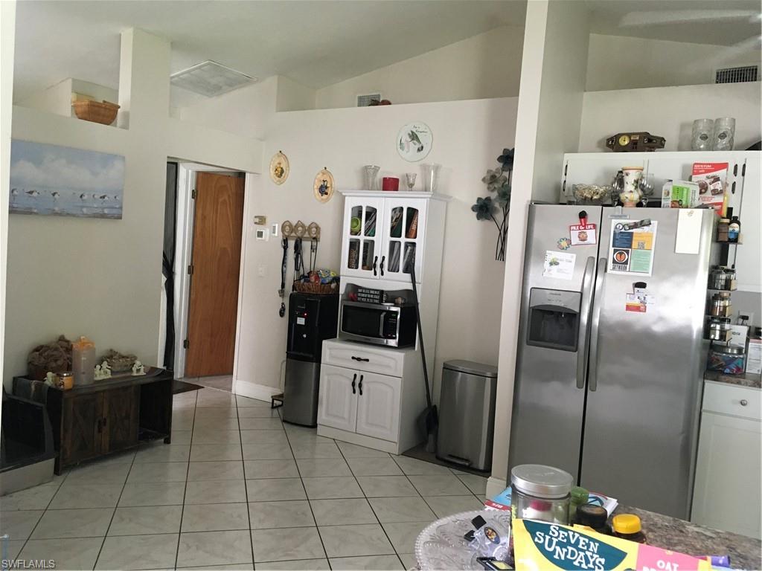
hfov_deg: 61.7
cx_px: 381
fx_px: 638
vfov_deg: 48.2
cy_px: 286
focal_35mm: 29
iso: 200
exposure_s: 1/24
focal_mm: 4.15
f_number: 2.2
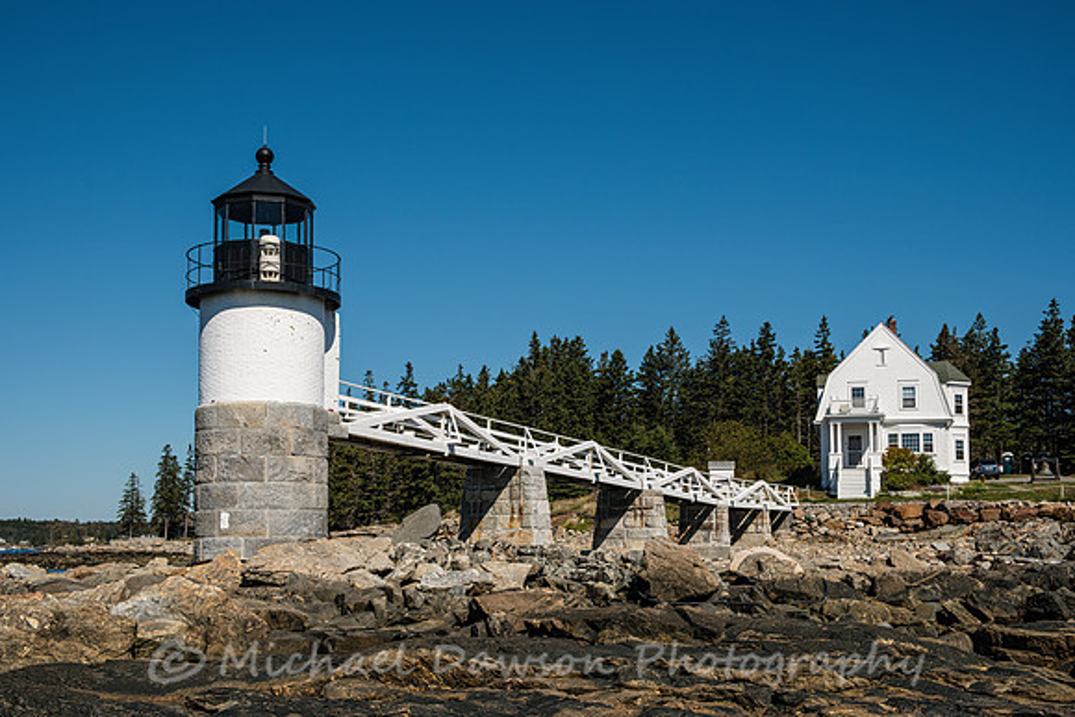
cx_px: 538
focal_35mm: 42
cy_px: 358
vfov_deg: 31.9
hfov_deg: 46.4
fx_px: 1254
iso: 160
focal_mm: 27.7
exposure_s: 1/250
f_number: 11
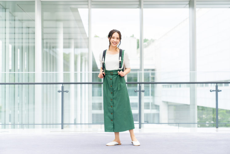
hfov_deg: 28.1
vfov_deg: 18.9
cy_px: 75
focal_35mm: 72
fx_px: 460
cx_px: 116
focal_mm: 70
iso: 320
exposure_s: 1/400
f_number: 3.2
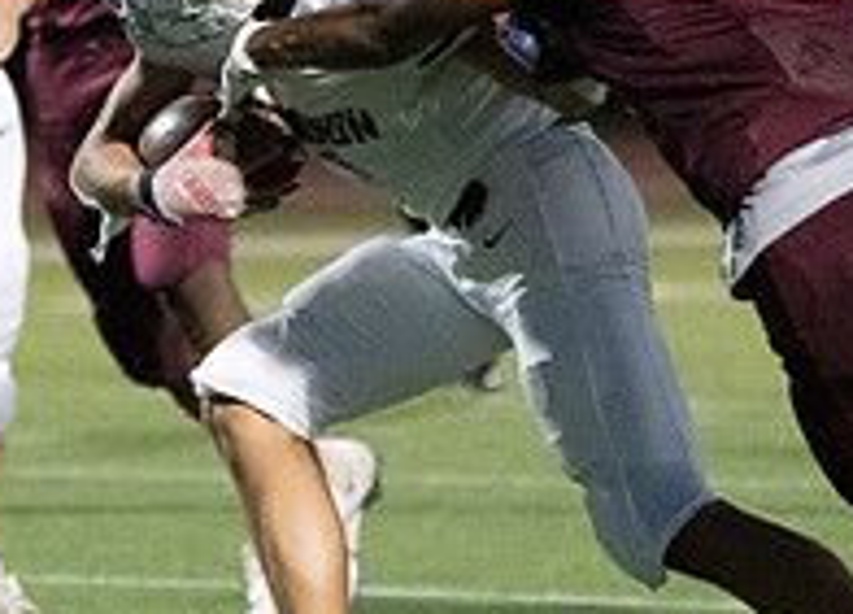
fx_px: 22390
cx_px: -63
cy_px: 316
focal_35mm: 922
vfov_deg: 1.6
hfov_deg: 2.2
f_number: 5.6
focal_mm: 229
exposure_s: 1/1000
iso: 20000
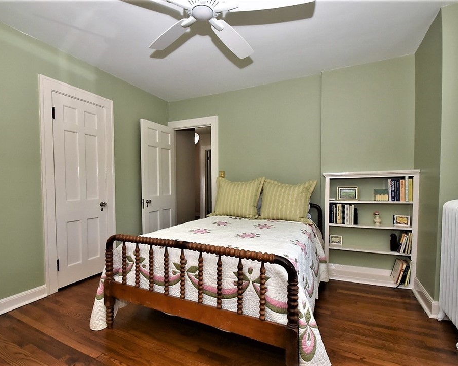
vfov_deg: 77.0
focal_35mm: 17
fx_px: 230
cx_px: 222
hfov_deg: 89.6
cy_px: 184
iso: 800
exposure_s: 1/60
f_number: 18
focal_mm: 10
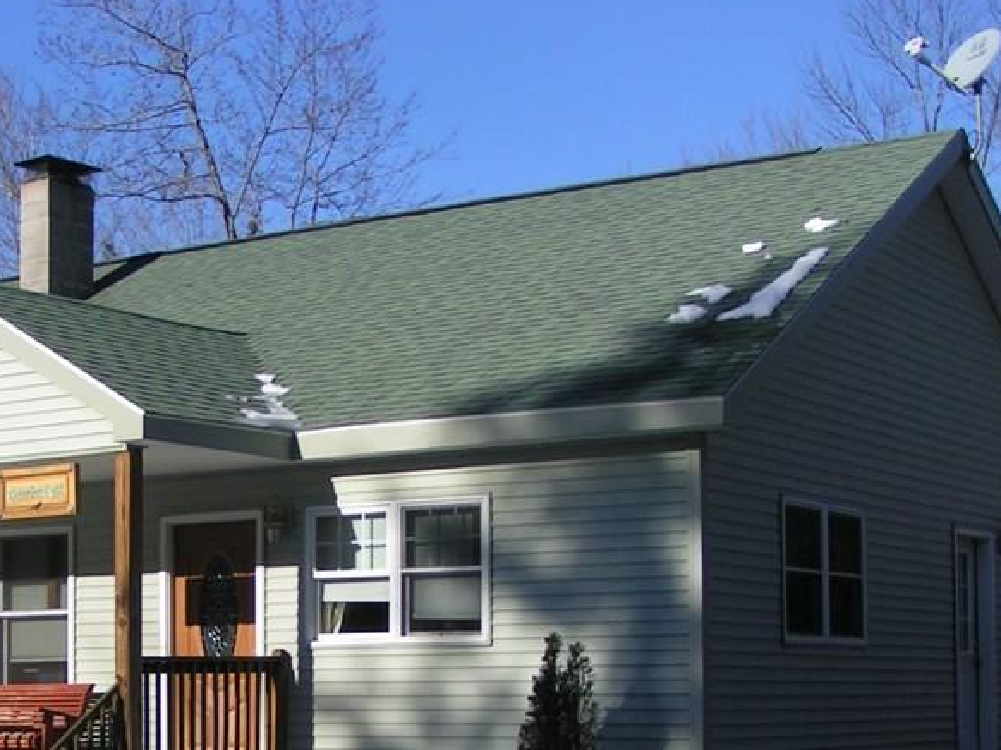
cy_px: 613
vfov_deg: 20.2
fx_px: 2082
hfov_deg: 26.7
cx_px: 251
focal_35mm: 72
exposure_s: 1/1000
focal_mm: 6.3
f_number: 3.5
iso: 50
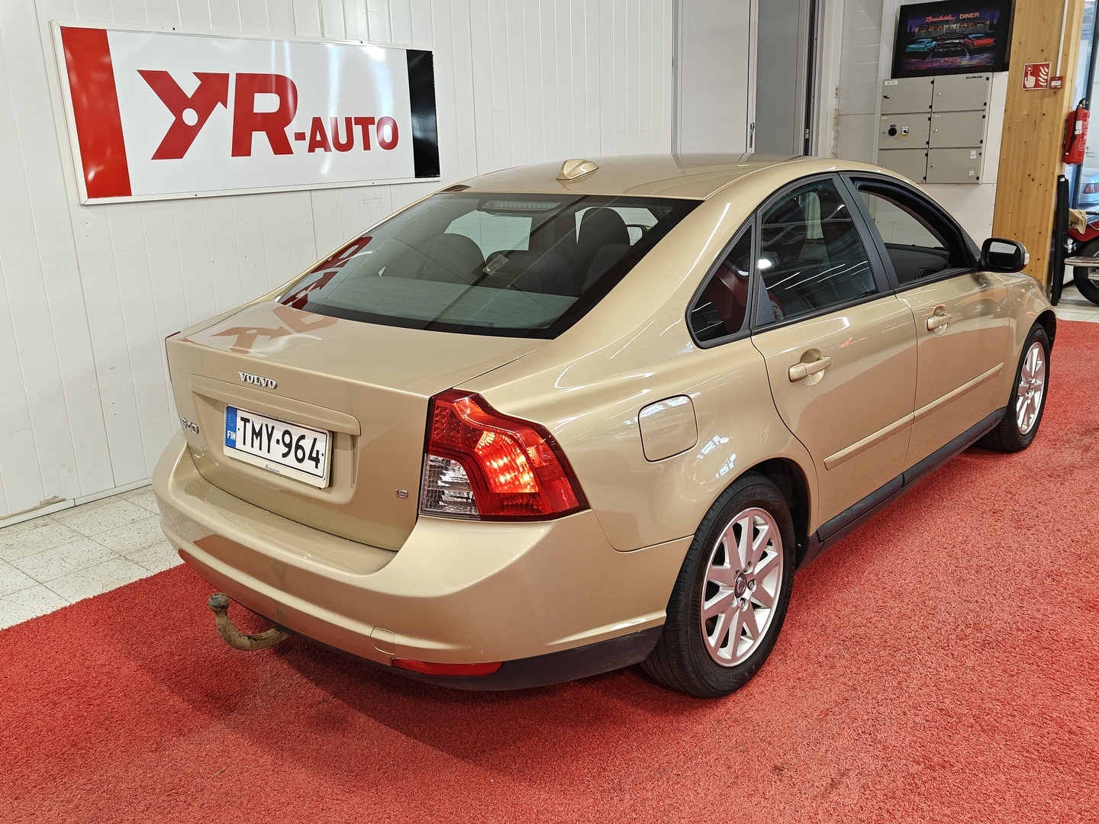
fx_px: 952
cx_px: 550
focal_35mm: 30
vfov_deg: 46.8
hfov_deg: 60.0
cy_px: 412
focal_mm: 5.59
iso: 125
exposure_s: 1/77
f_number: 1.8
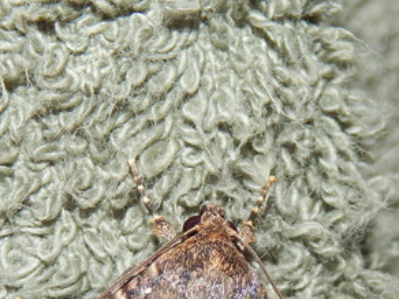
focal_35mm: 248
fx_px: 2859
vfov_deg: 5.9
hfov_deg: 8.0
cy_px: 404
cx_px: 180
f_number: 8.6
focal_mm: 15.3
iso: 200
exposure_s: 1/30
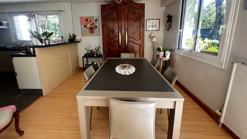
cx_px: 118
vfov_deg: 69.9
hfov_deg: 102.9
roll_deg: +1.0
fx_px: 98
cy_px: 57
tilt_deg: -11.2
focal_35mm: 15
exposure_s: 1/99
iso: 200
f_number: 1.8
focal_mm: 1.57
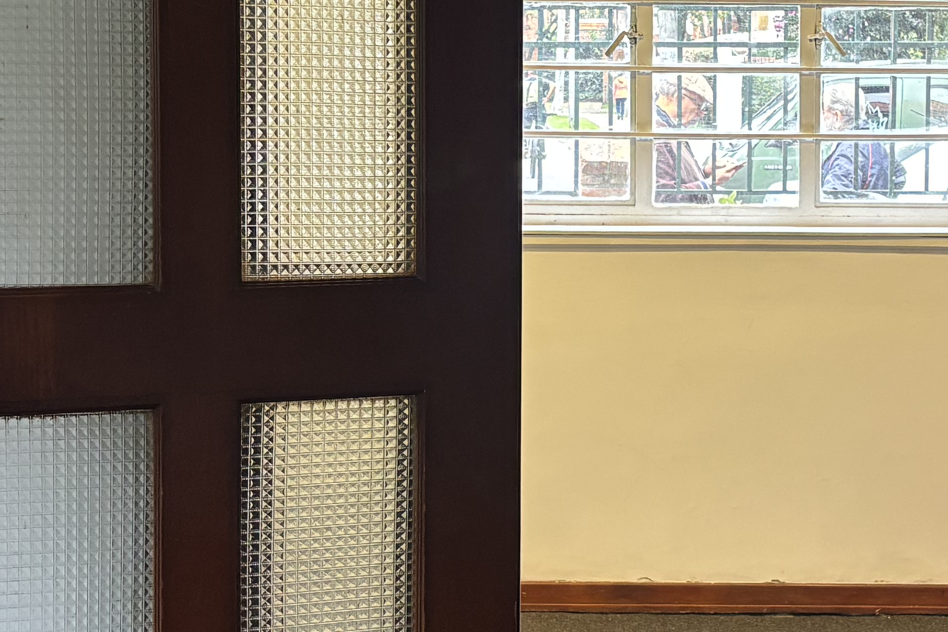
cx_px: 703
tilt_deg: -2.4
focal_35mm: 81
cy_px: 160
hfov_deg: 24.8
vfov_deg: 16.8
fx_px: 2133
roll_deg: -0.4
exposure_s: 1/60
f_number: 1.6
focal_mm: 5.96
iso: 200
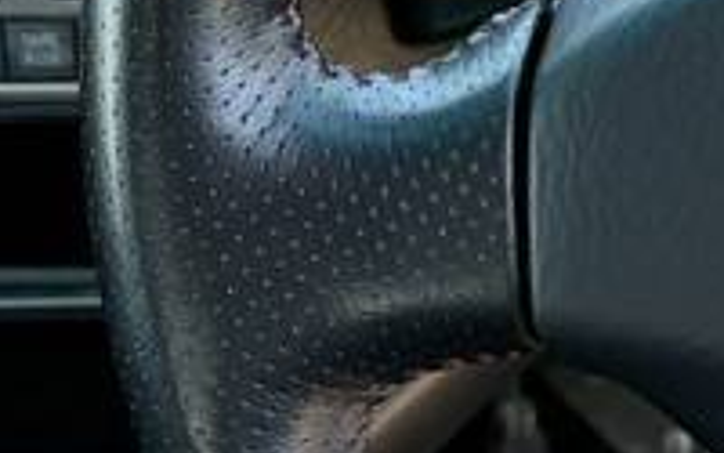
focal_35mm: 163
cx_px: 854
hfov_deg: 12.6
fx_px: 3216
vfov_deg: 8.0
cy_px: 4
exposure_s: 1/182
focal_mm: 6.76
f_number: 1.78
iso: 125
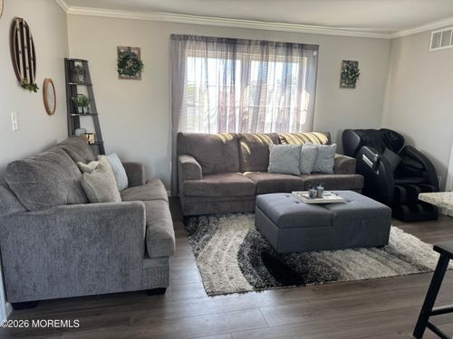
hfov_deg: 71.6
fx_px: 314
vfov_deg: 56.8
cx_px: 226
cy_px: 170
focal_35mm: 24
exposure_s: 1/81
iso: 200
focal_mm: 6.76
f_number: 1.78
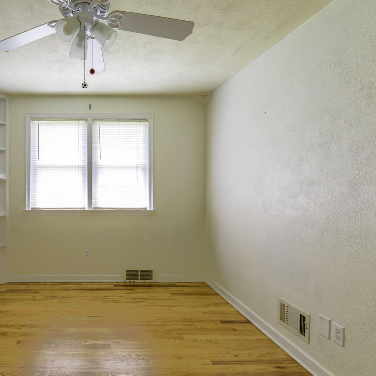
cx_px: 90
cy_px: 183
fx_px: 246
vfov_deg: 74.8
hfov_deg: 69.5
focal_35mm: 20
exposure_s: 1/3
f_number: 8
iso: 100
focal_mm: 15
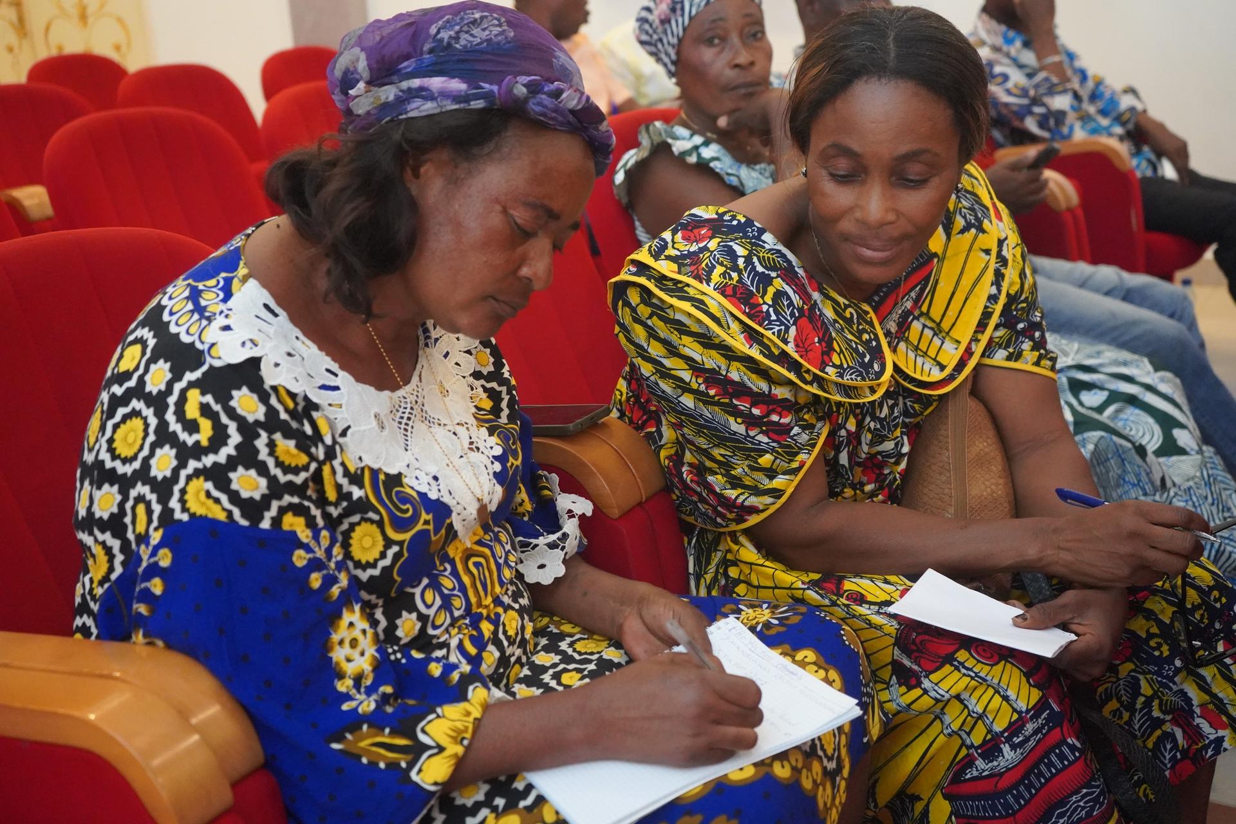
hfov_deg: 48.5
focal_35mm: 40
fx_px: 1373
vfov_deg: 33.4
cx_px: 618
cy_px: 412
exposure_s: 1/160
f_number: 4
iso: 10000
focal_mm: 40
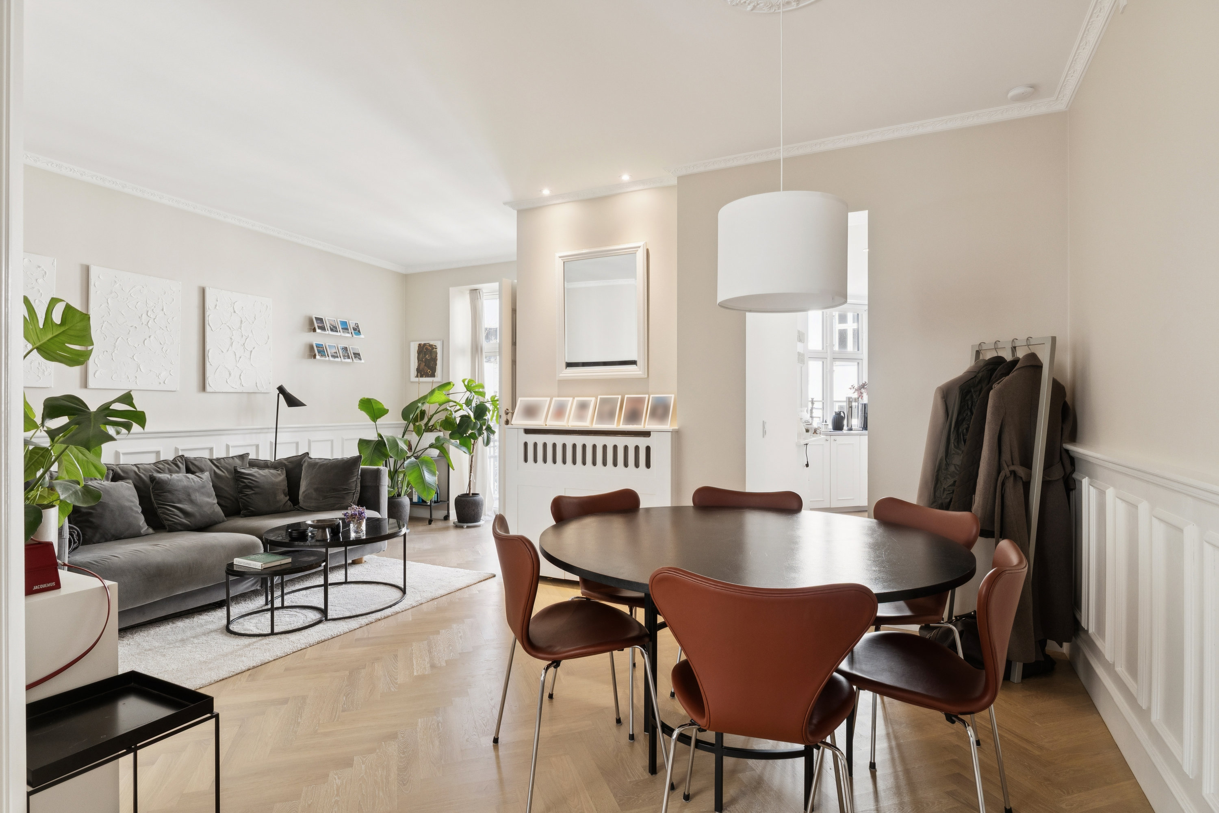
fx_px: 640
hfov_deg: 87.2
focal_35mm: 19
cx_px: 610
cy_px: 406
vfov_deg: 64.8
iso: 400
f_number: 7.1
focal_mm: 12.6
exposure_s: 1/30
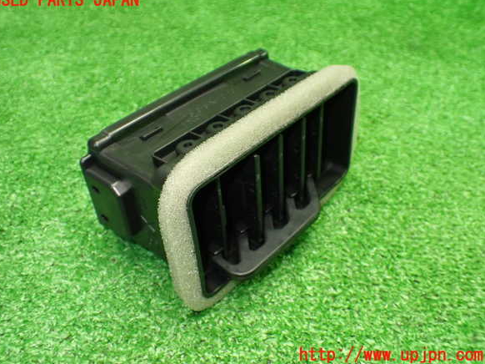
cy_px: 178
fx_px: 462
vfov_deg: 42.9
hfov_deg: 55.4
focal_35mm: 33
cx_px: 238
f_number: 2.4
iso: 800
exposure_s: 1/80
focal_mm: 5.79
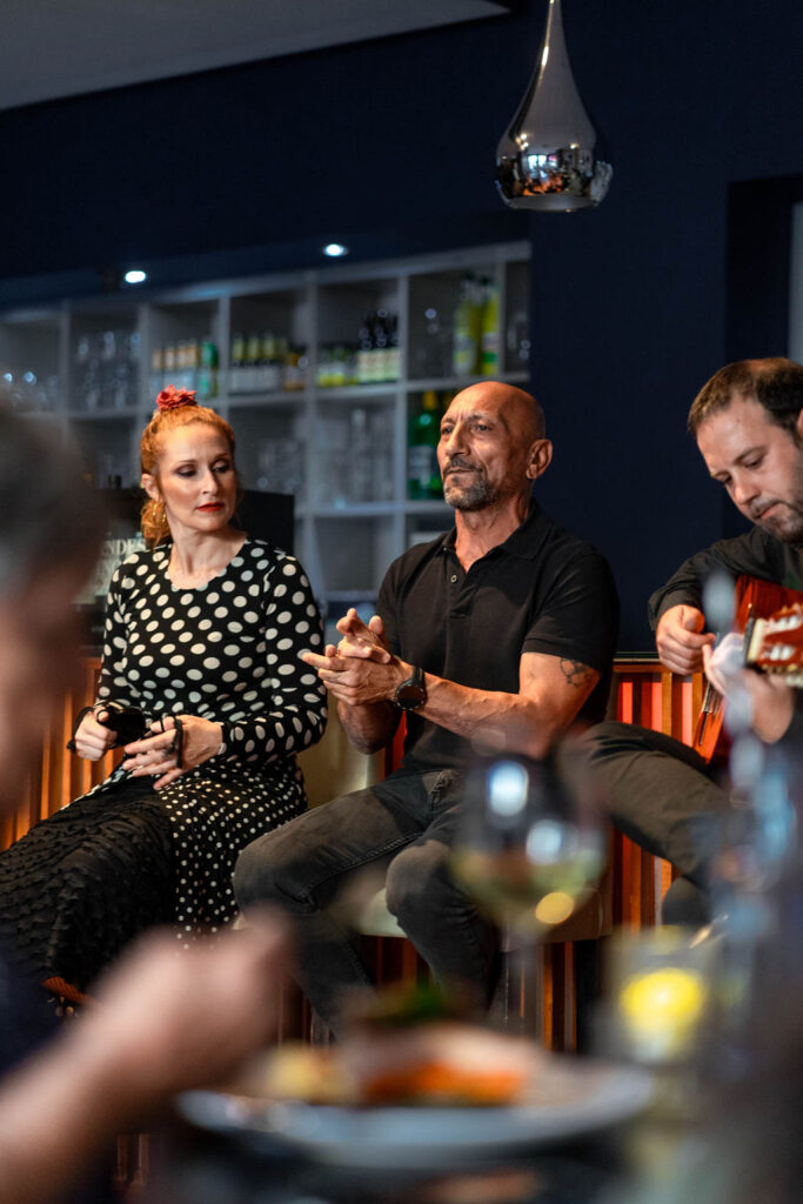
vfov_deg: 27.0
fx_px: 2508
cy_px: 602
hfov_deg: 18.2
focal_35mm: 75
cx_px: 402
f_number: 1.8
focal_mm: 75
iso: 1250
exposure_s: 1/160
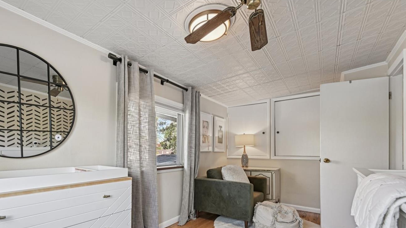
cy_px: 147
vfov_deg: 59.9
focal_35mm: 18
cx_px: 167
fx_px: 194
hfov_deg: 91.7
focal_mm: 14
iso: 180
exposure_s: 1/15
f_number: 7.1
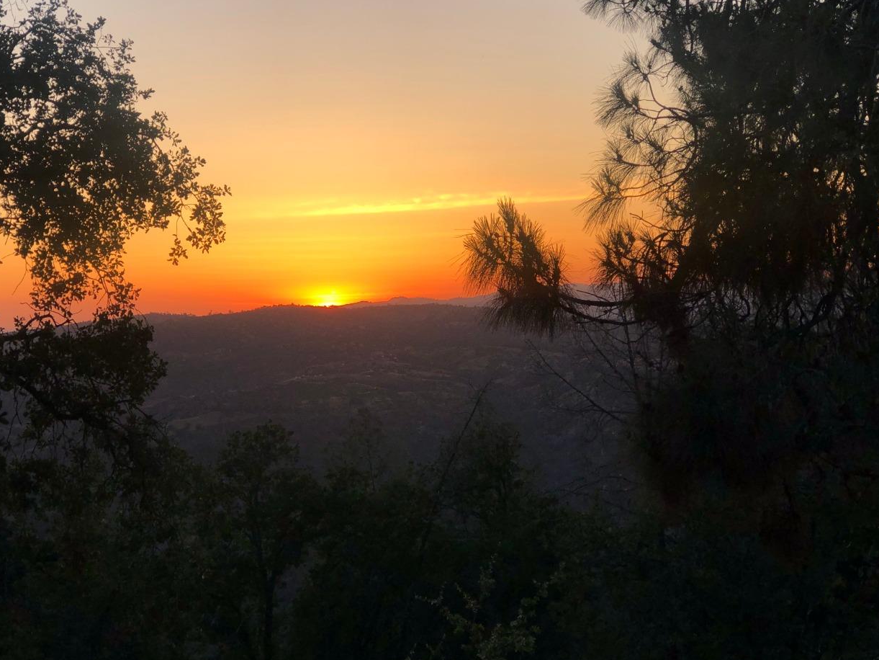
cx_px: 351
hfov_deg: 27.7
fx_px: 1778
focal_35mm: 70
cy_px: 311
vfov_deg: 21.0
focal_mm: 6.6
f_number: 2.8
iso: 20
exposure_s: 1/151
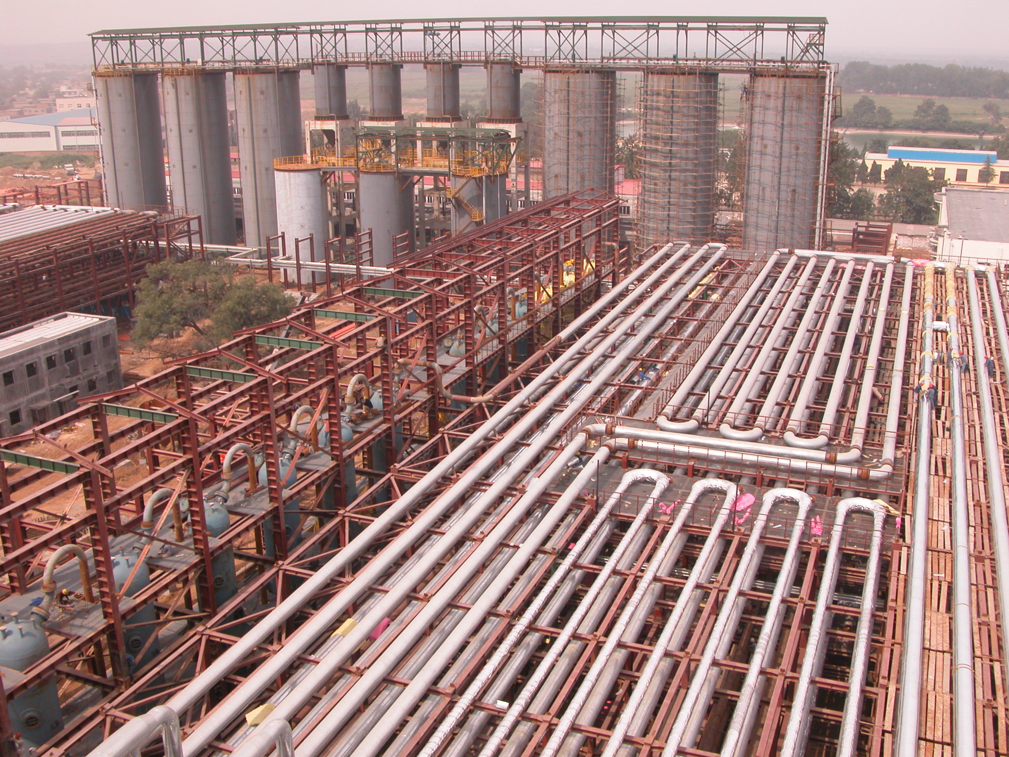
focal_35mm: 35
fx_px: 1020
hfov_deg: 52.6
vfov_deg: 40.7
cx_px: 504
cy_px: 378
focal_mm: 8.9
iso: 100
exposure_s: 1/350
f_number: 6.3
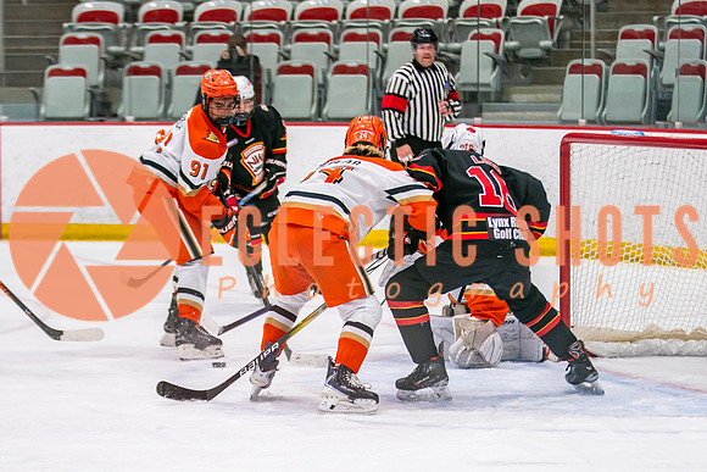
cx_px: 328
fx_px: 3285
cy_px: 347
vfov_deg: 8.2
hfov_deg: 12.3
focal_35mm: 167
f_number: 2.8
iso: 800
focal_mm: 100
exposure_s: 1/640
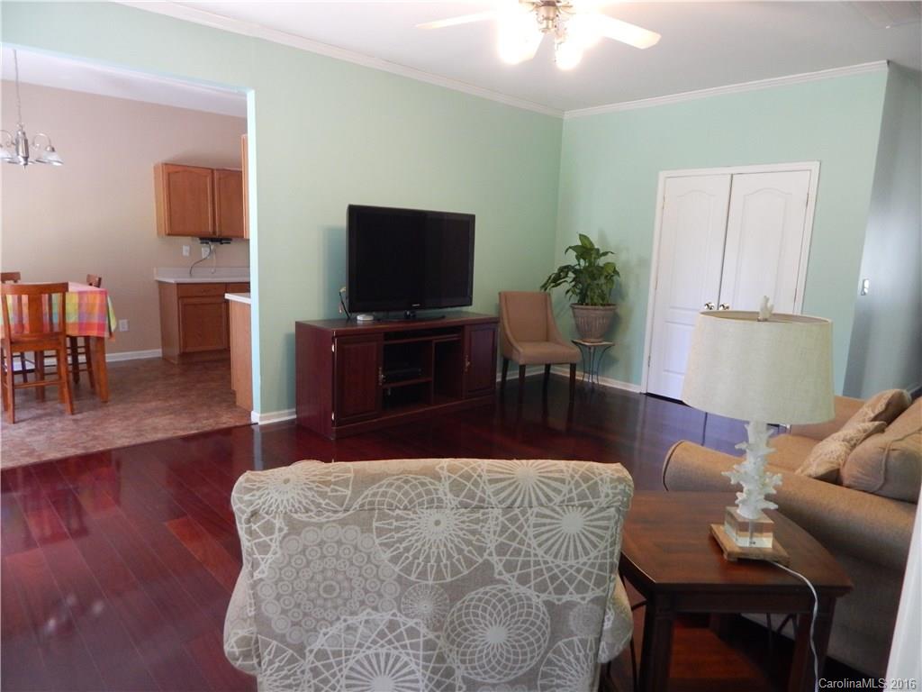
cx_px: 461
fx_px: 586
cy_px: 346
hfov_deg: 76.4
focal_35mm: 22
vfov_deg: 61.1
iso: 400
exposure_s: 1/25
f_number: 3
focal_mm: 4
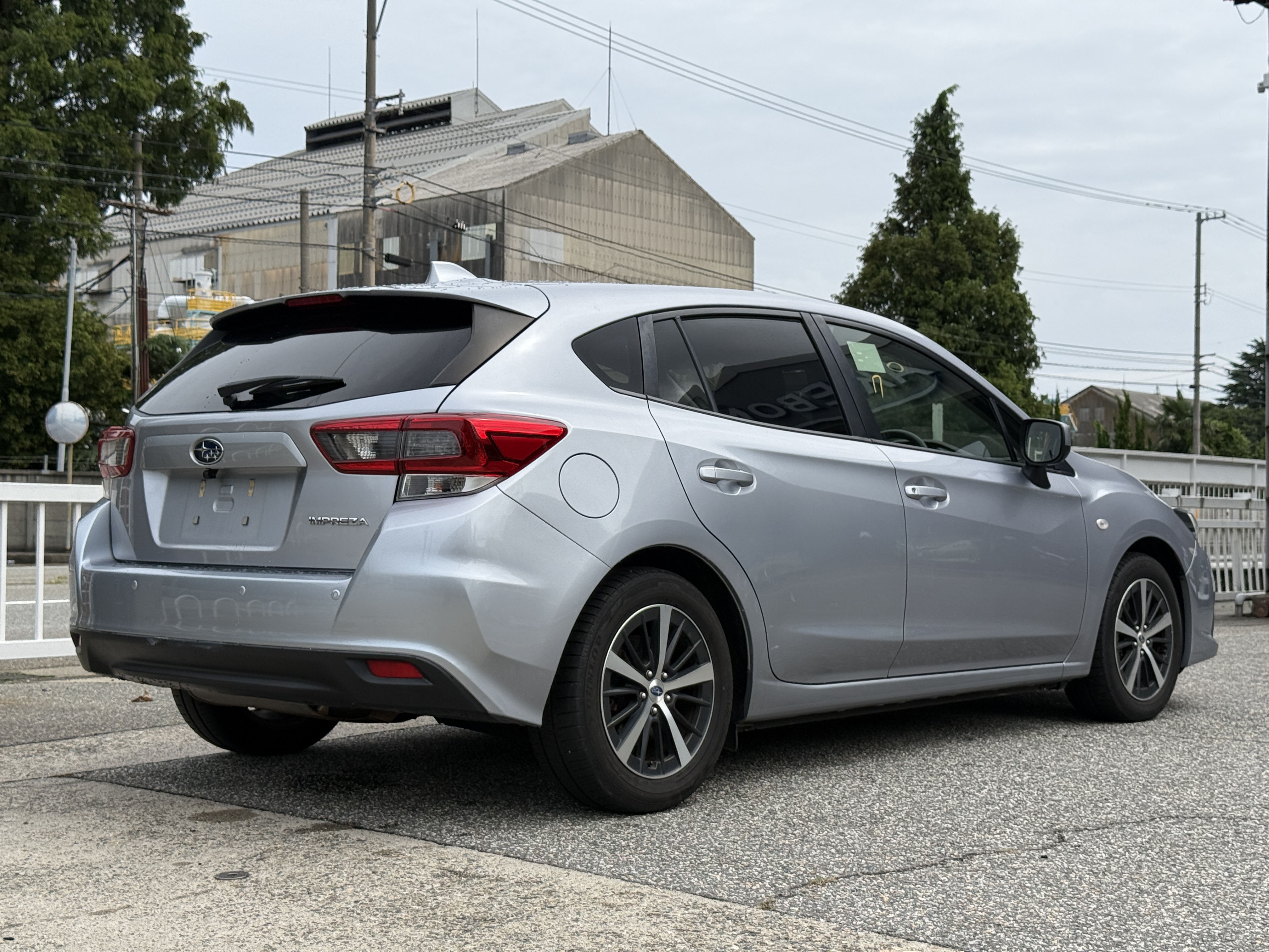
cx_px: 634
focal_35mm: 48
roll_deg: -0.5
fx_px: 1760
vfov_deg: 30.3
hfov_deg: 39.7
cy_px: 476
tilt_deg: +1.5
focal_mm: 6.76
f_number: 1.78
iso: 64
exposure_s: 1/4878
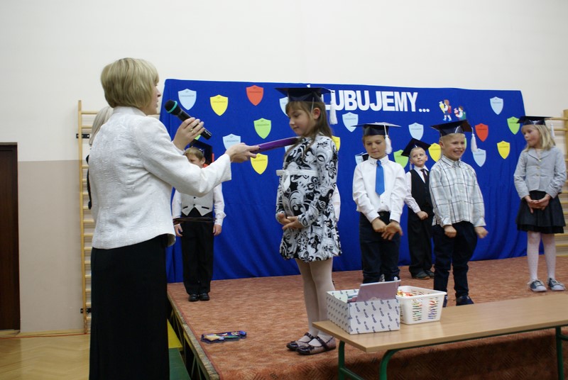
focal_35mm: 33
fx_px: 521
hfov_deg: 57.2
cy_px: 190
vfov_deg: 40.1
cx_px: 284
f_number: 4
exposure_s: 1/20
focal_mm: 22
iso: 400
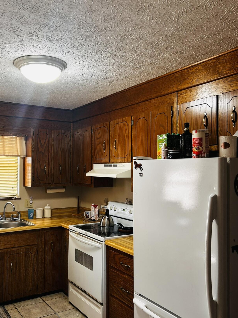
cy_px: 168
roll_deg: -0.5
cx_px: 95
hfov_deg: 43.9
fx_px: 293
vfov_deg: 56.8
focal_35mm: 32
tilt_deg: -1.7
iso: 100
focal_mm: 5.7
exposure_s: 1/60
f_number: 1.5
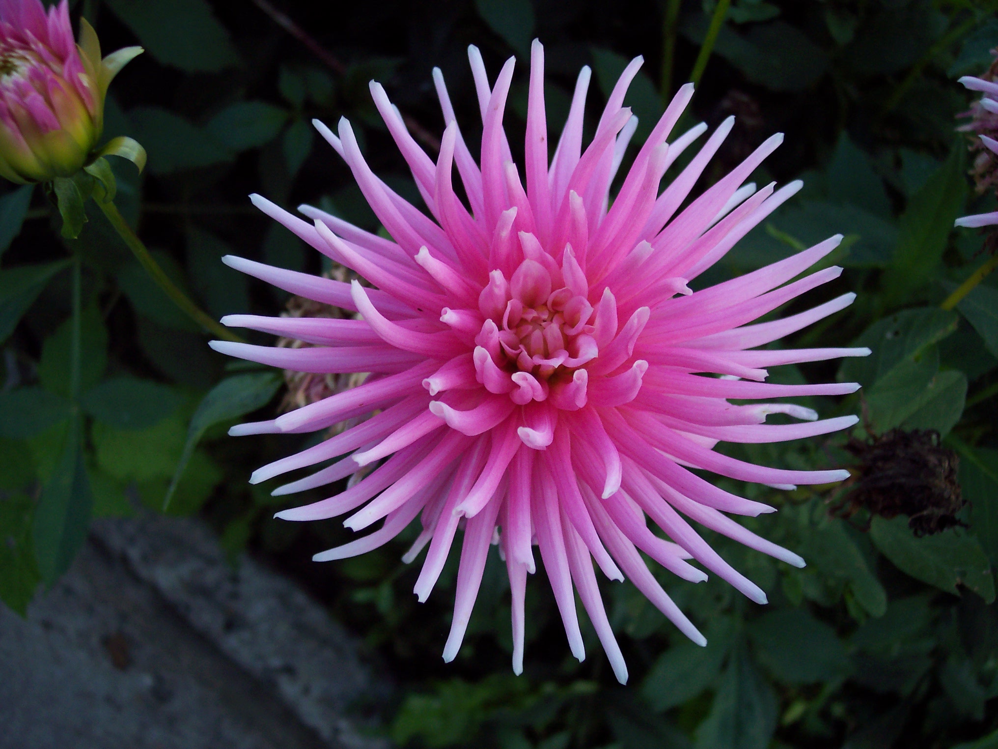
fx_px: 1096
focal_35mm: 38
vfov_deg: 37.7
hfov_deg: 49.0
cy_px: 374
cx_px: 499
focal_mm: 8
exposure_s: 1/350
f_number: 2.8
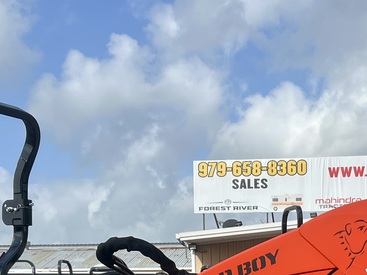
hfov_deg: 22.5
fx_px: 912
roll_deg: +1.3
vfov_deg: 16.2
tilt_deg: -3.2
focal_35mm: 86
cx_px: 294
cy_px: 361
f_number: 1.5
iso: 50
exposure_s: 1/4274
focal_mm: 5.7
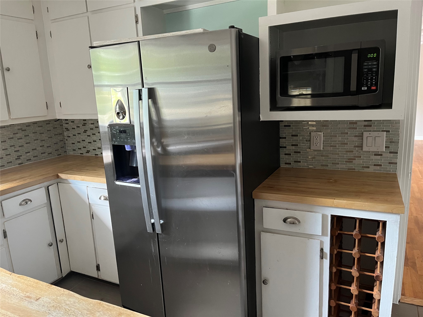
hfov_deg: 67.3
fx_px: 318
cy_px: 158
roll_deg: +2.6
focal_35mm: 26
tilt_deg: -11.9
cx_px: 212
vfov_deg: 53.1
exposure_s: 1/60
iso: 400
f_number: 1.6
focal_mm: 5.1
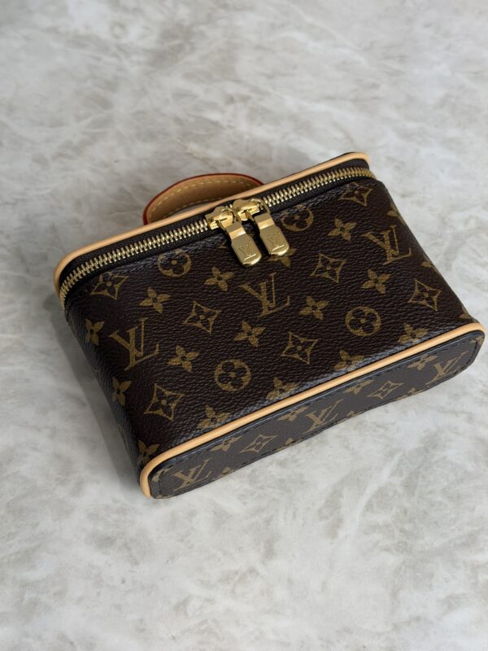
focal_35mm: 48
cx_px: 244
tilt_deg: -59.9
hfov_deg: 30.3
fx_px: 902
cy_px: 326
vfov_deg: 39.7
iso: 80
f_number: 1.78
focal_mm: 6.76
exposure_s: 1/120
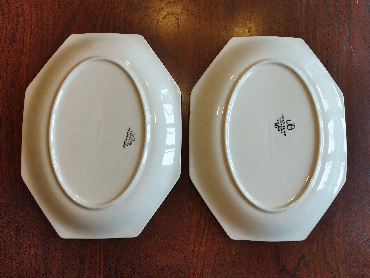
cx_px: 185
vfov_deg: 51.4
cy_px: 139
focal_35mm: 27
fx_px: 289
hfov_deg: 65.3
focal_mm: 4.71
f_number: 1.79
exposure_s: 1/50
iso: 115
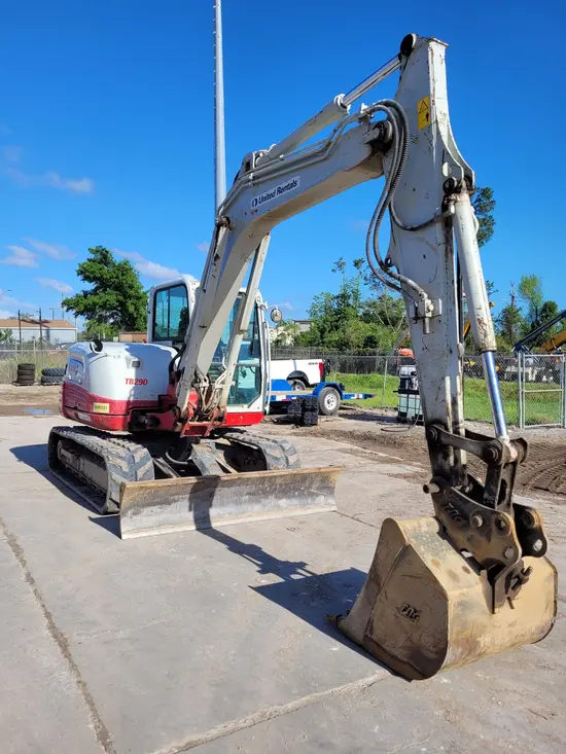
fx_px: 567
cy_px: 377
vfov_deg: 67.3
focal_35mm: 26
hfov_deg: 53.1
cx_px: 283
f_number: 1.8
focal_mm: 5.4
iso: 40
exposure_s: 1/2384
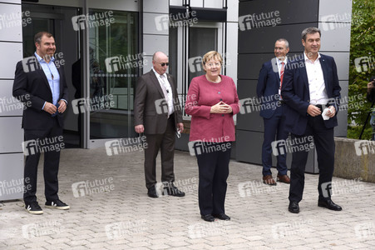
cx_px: 188
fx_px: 781
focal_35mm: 75
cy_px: 125
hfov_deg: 27.0
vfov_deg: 18.2
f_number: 8
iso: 160
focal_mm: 75
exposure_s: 1/160
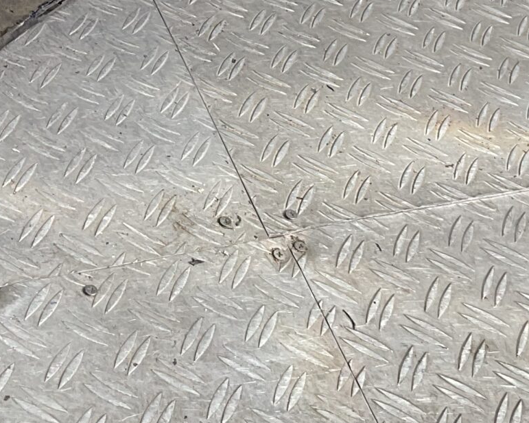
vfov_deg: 15.3
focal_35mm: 94
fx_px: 1472
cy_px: -186
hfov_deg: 20.3
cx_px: 183
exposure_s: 1/110
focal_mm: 3
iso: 16
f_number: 1.8
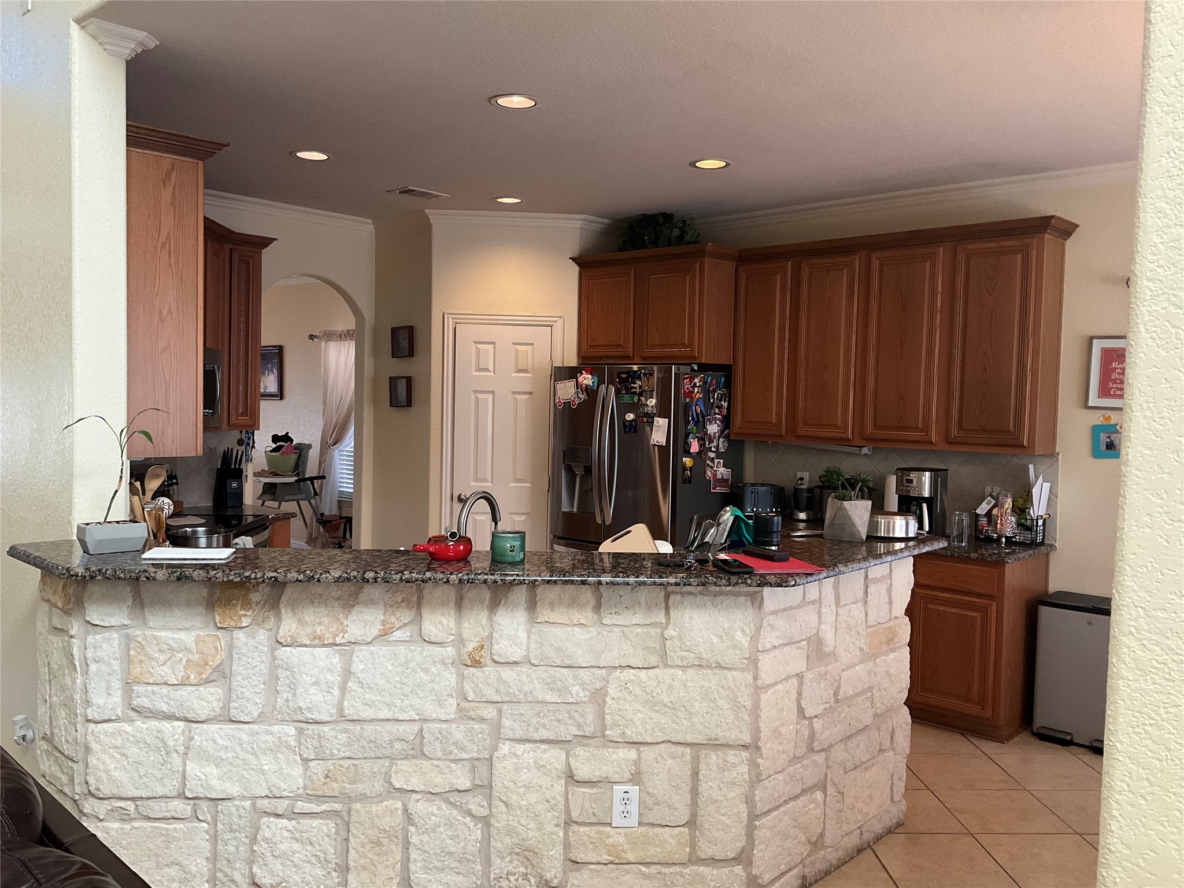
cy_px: 444
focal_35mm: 29
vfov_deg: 48.2
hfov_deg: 61.7
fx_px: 992
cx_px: 592
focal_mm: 3
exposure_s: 1/60
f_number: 1.8
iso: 125
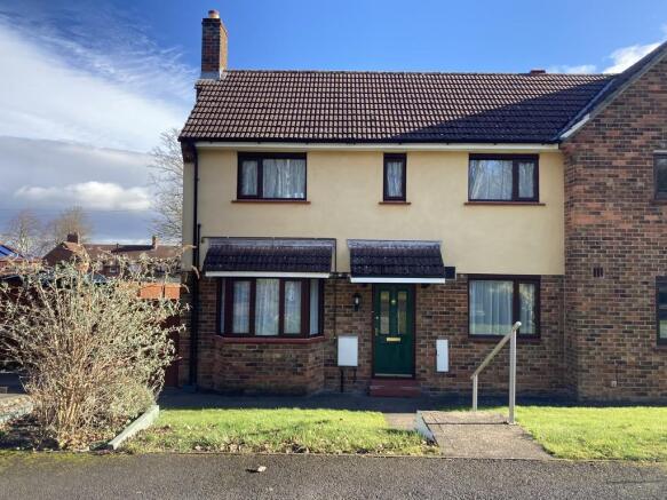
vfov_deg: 49.7
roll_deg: -2.1
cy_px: 250
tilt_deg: +3.2
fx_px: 539
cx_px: 334
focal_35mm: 28
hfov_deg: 63.5
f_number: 1.8
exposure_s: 1/623
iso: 20
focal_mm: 3.99
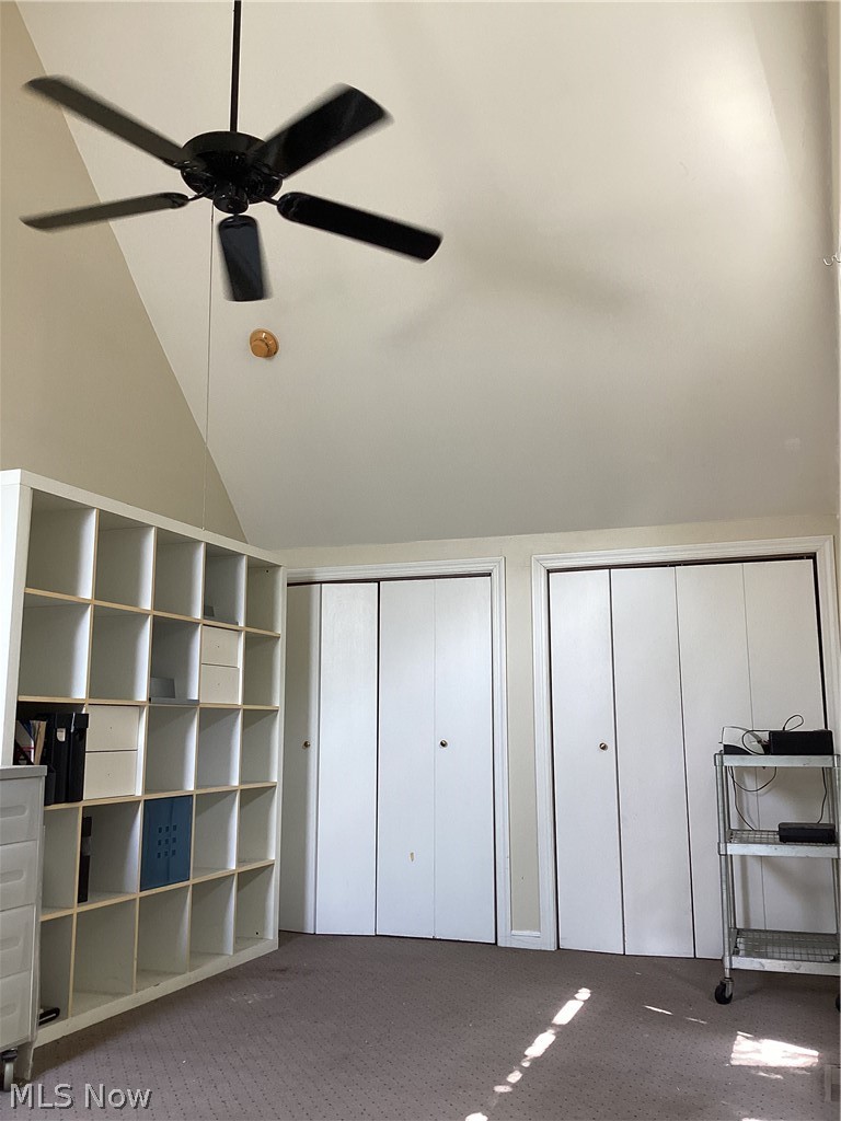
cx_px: 420
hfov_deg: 45.4
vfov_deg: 58.4
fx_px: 1004
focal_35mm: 31
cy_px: 560
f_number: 2.4
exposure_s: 1/50
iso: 64
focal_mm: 3.3
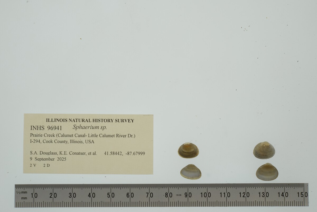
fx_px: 528
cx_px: 158
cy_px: 106
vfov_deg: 22.6
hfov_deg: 33.4
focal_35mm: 60
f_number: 32
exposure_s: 1/13
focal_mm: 60
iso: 100
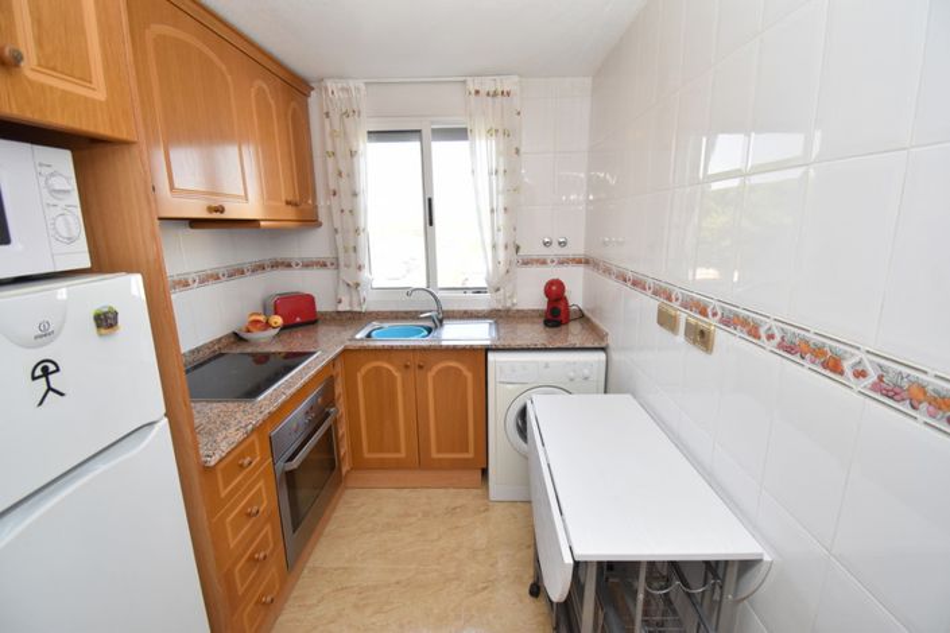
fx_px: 396
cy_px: 316
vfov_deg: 77.3
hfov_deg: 100.4
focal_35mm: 15
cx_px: 475
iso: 800
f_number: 4.5
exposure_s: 1/200
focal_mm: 10
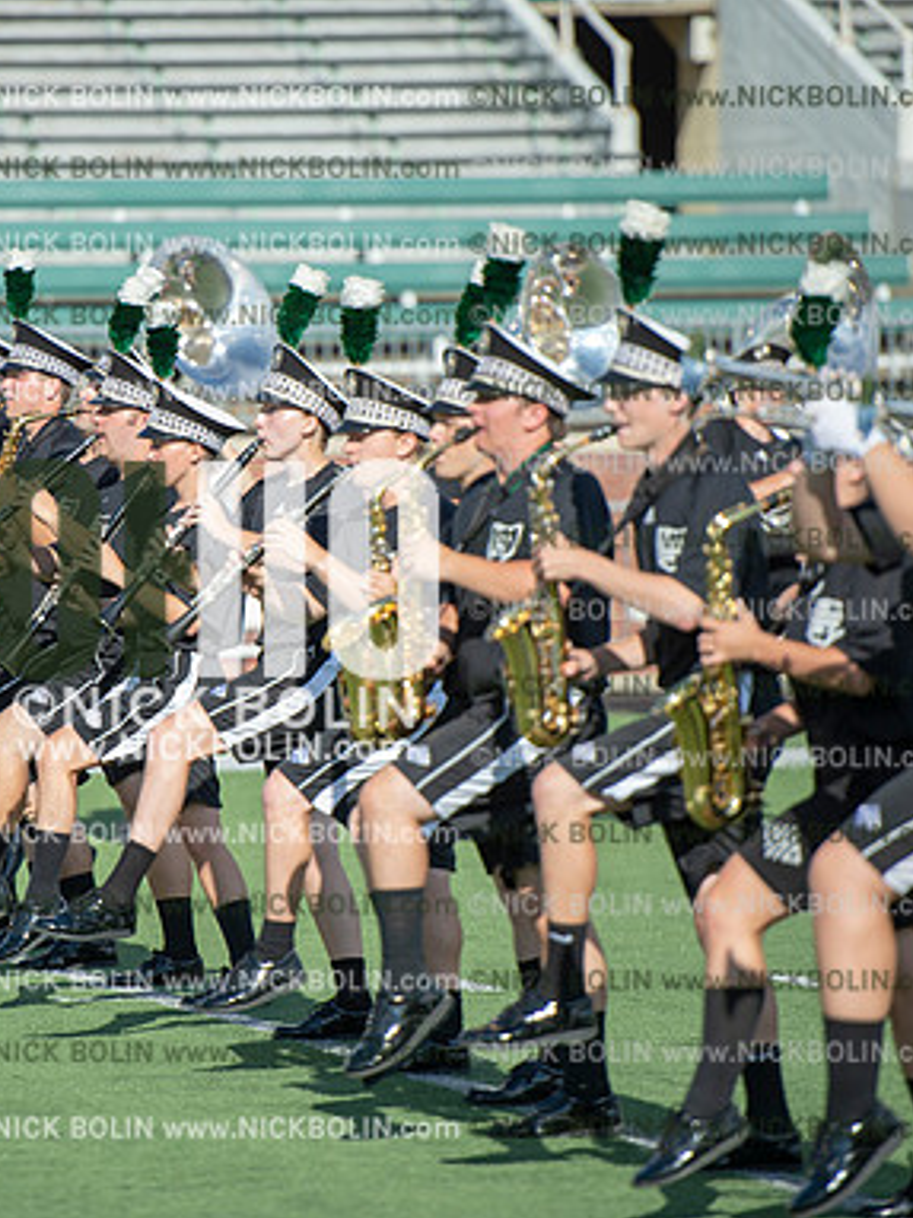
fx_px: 10239
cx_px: 213
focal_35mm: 291
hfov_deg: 5.1
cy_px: 611
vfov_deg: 6.8
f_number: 2.8
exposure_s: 1/2000
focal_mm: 200
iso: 160
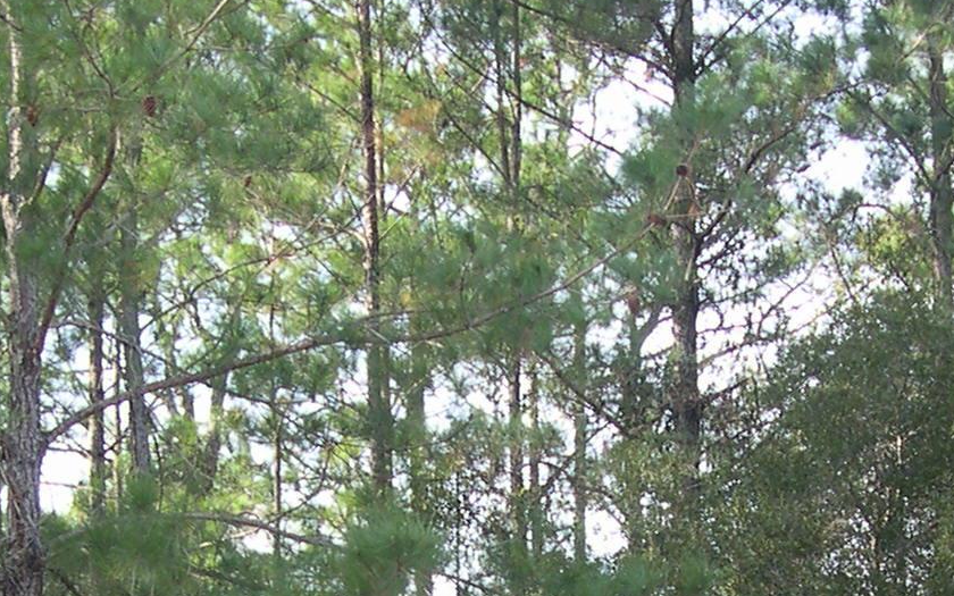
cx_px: 487
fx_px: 2834
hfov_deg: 19.1
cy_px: 789
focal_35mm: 109
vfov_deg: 11.7
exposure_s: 1/153
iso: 100
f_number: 2.8
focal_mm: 8
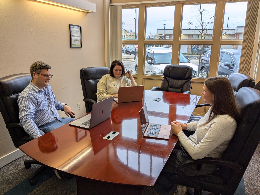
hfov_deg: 65.3
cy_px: 98
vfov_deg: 51.4
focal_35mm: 27
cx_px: 130
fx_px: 203
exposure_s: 1/120
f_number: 1.73
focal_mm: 4.38
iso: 51
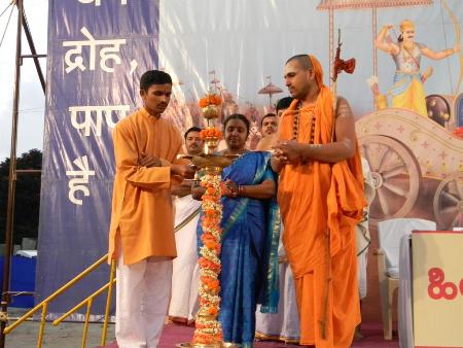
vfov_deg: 30.9
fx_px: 629
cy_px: 174
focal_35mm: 47
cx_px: 232
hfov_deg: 40.4
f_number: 3.9
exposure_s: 1/85.5
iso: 400
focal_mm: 8.6
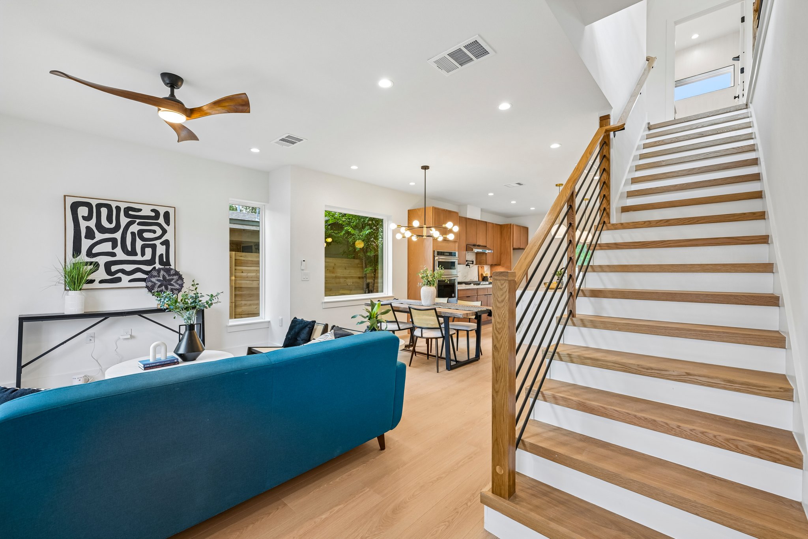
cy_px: 270
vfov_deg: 75.5
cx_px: 404
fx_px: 348
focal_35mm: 16
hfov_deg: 98.5
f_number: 6.7
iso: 200
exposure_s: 1/15
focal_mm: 15.5
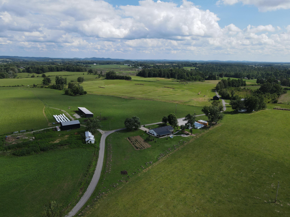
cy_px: 108
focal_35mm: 24
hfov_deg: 71.6
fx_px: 201
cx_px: 145
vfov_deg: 56.8
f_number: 2.8
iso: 100
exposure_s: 1/800
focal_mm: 4.5
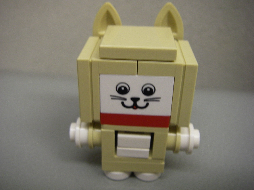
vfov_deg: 37.7
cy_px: 95
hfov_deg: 49.0
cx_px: 127
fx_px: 279
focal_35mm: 38
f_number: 3.3
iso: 160
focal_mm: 6.3
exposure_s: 1/8
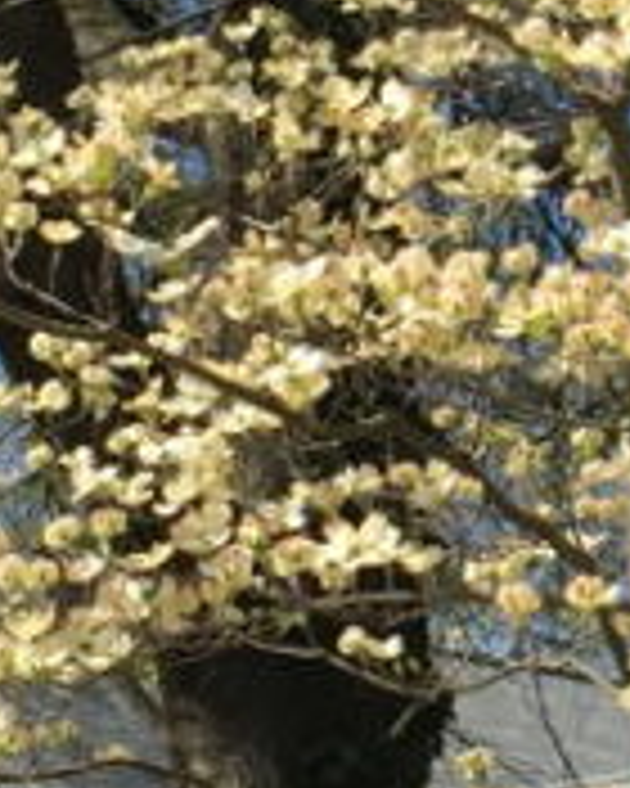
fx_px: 3869
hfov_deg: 9.1
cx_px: 900
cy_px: 108
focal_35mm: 166
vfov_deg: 11.6
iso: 32
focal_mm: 4.15
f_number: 2.2
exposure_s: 1/1721
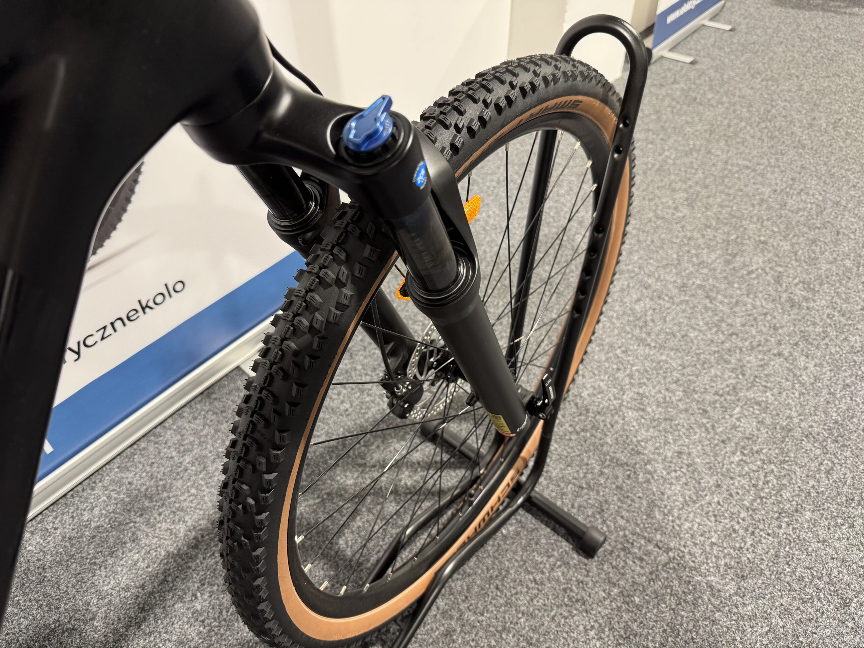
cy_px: 324
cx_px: 432
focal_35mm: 24
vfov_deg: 56.8
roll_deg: -0.5
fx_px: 599
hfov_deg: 71.6
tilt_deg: -42.5
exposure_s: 1/50
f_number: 1.78
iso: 200
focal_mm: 6.76
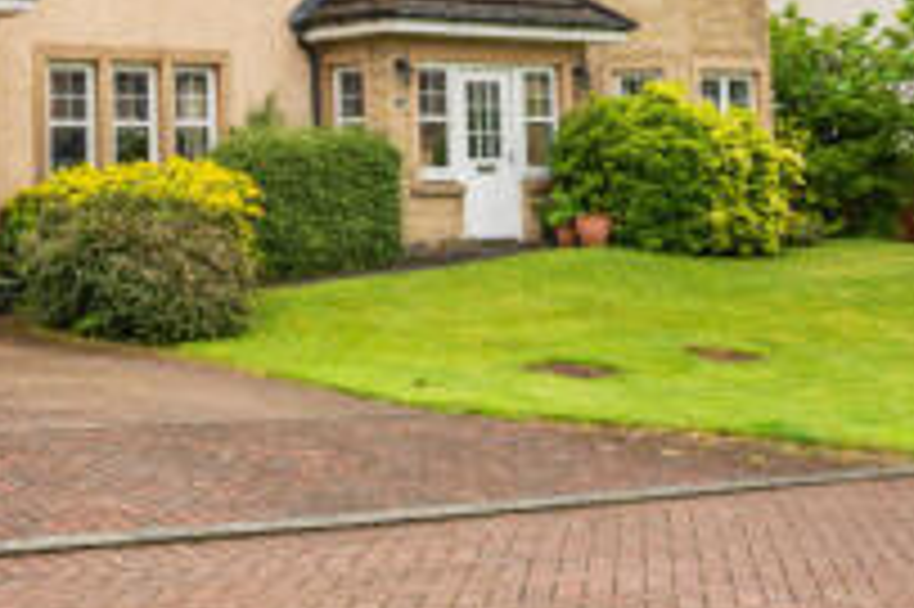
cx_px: 185
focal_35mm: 61
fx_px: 1547
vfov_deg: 21.7
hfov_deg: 32.0
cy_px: 47
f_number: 8
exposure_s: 1/250
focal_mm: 26
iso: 800
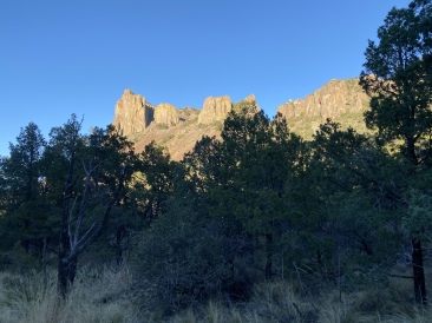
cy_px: 162
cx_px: 216
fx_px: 324
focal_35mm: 26
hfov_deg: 67.3
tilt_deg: +7.7
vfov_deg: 53.0
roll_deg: -1.3
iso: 32
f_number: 1.8
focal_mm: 4.25
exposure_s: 1/934
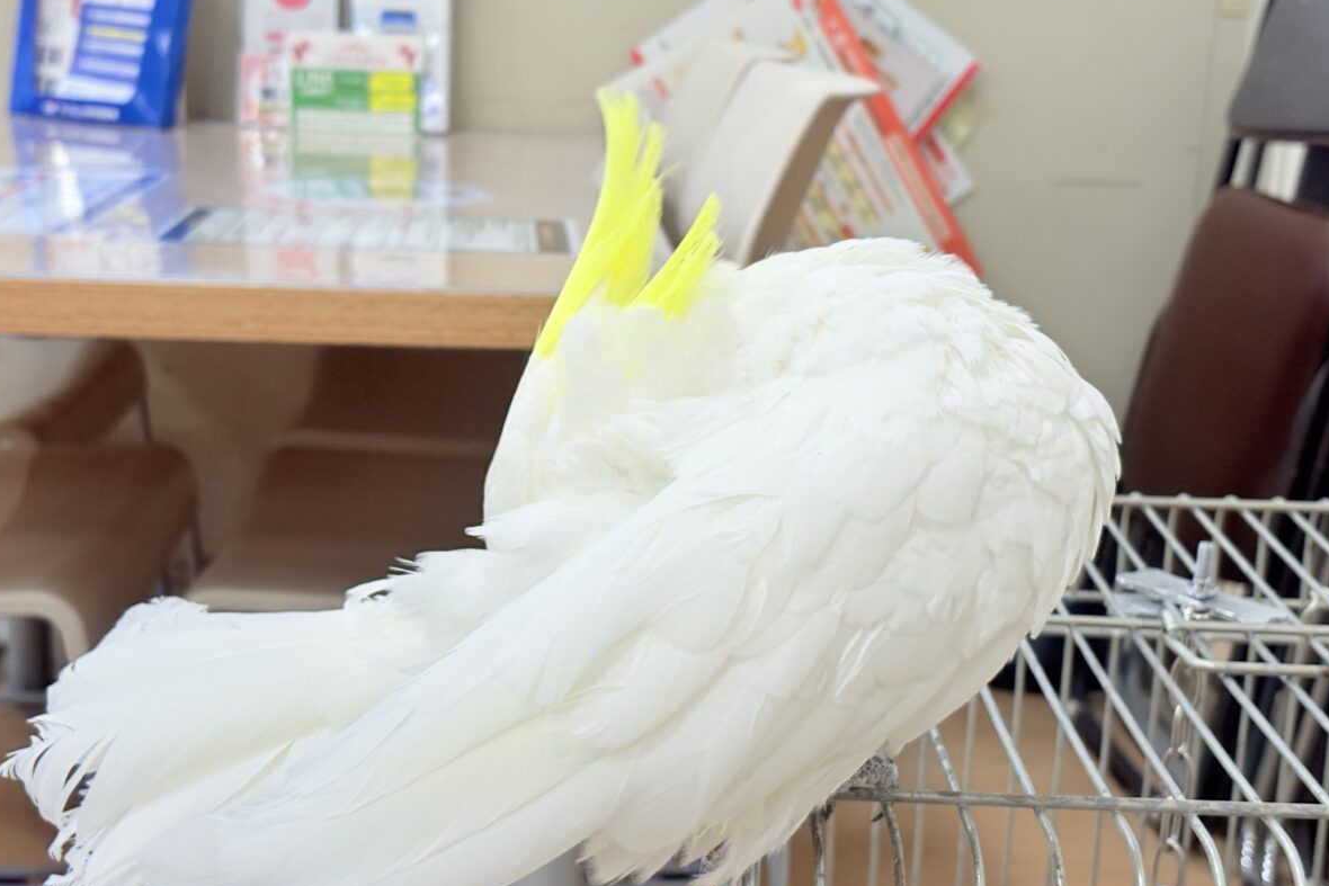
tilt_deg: -12.5
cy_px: 435
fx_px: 2031
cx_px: 664
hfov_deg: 36.2
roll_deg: -2.3
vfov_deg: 24.6
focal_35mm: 55
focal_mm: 5.96
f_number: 1.6
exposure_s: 1/100
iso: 64
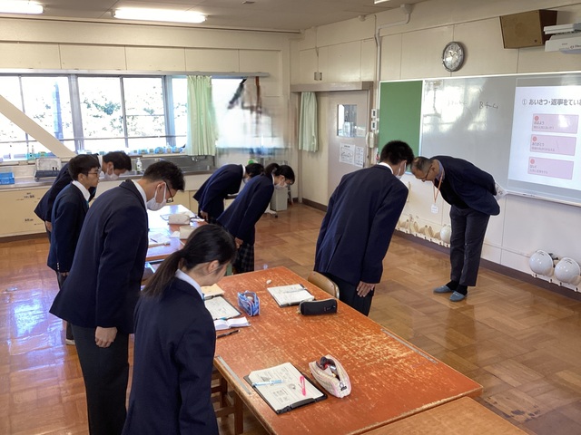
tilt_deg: -14.9
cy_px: 218
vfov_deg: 45.4
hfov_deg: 58.4
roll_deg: +2.2
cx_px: 290
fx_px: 520
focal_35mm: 31
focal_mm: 3.3
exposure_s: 1/60
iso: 50
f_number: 2.4
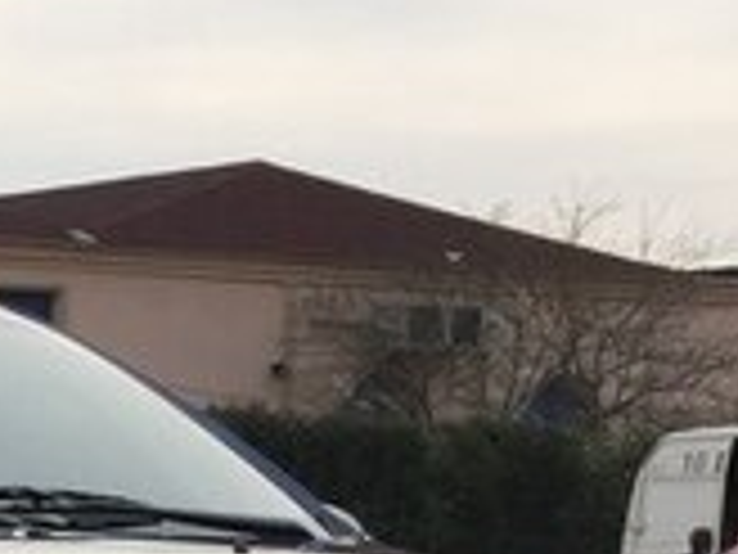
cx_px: -126
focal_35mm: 117
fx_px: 2494
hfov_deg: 16.2
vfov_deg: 12.1
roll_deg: +0.0
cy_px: 840
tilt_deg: -9.2
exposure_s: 1/628
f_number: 2.2
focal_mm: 4.15
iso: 32
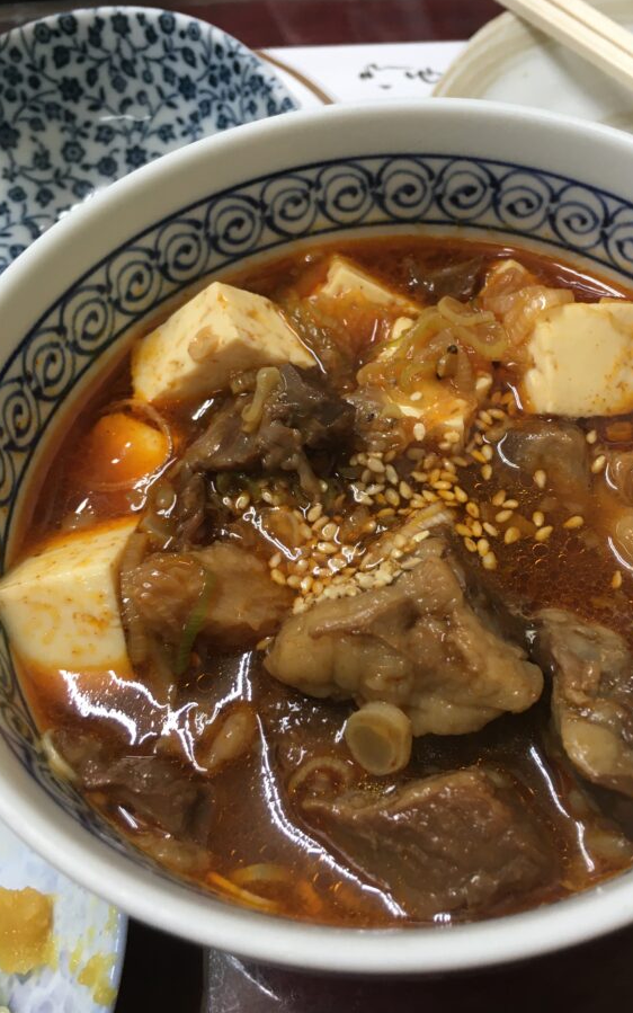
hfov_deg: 36.2
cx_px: 378
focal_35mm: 35
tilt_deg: -56.5
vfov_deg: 55.2
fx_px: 966
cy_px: 454
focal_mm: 4.15
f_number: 2.2
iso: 80
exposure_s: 1/33
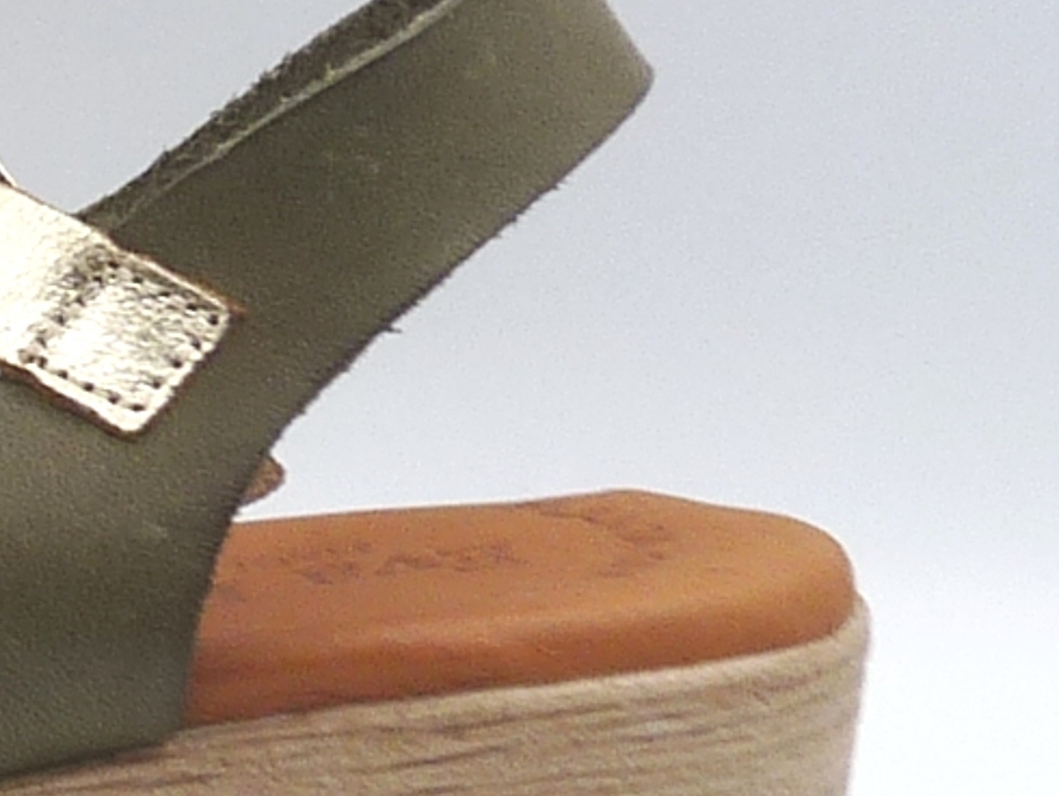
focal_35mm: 173
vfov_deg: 8.6
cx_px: -467
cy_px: 493
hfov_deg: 11.0
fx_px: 5295
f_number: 4.5
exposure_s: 1/200
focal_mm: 5.4
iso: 100
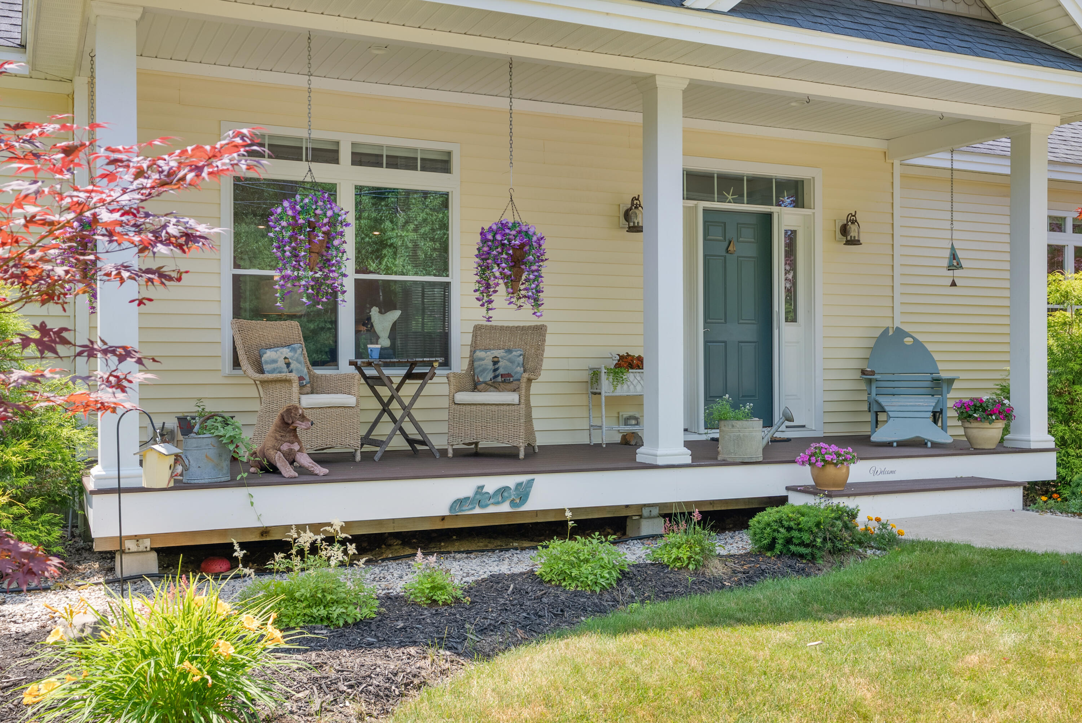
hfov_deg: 54.4
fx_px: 1053
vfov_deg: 37.9
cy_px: 362
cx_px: 541
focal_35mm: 35
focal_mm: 35
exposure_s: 1/400
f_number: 7.1
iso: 320
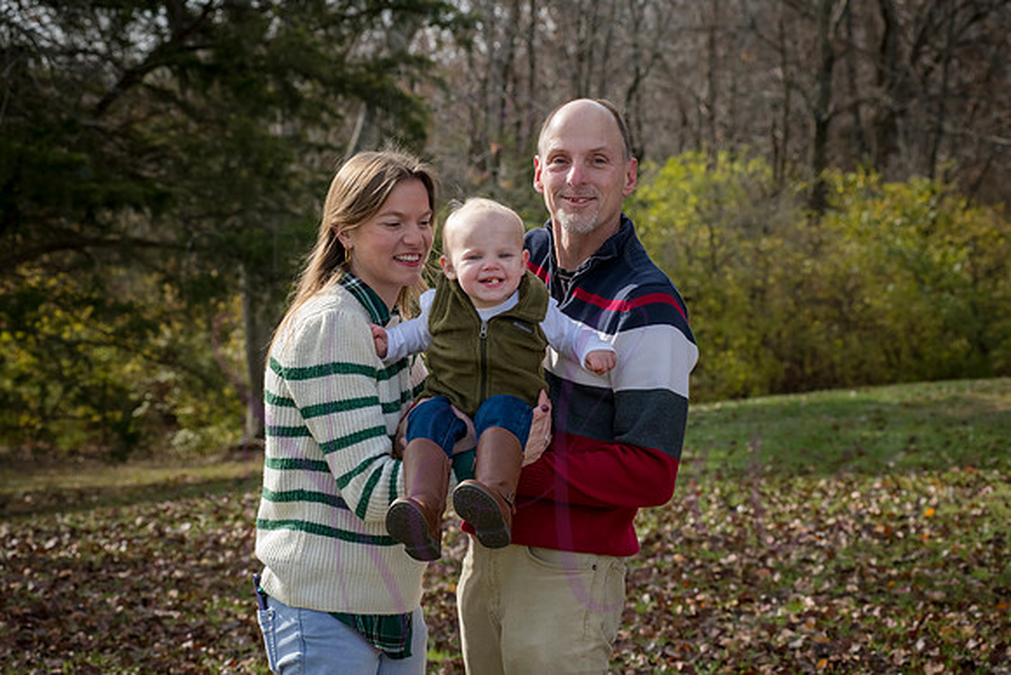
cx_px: 506
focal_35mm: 92
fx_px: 2584
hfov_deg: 22.1
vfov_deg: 14.9
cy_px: 338
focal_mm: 92
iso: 400
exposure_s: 1/500
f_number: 7.1
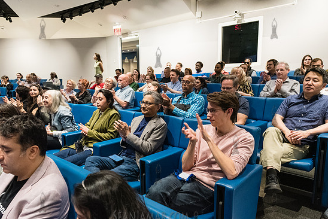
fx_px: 237
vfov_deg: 49.6
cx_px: 158
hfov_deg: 69.3
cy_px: 115
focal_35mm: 26
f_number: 4
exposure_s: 1/250
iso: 6400
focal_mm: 24
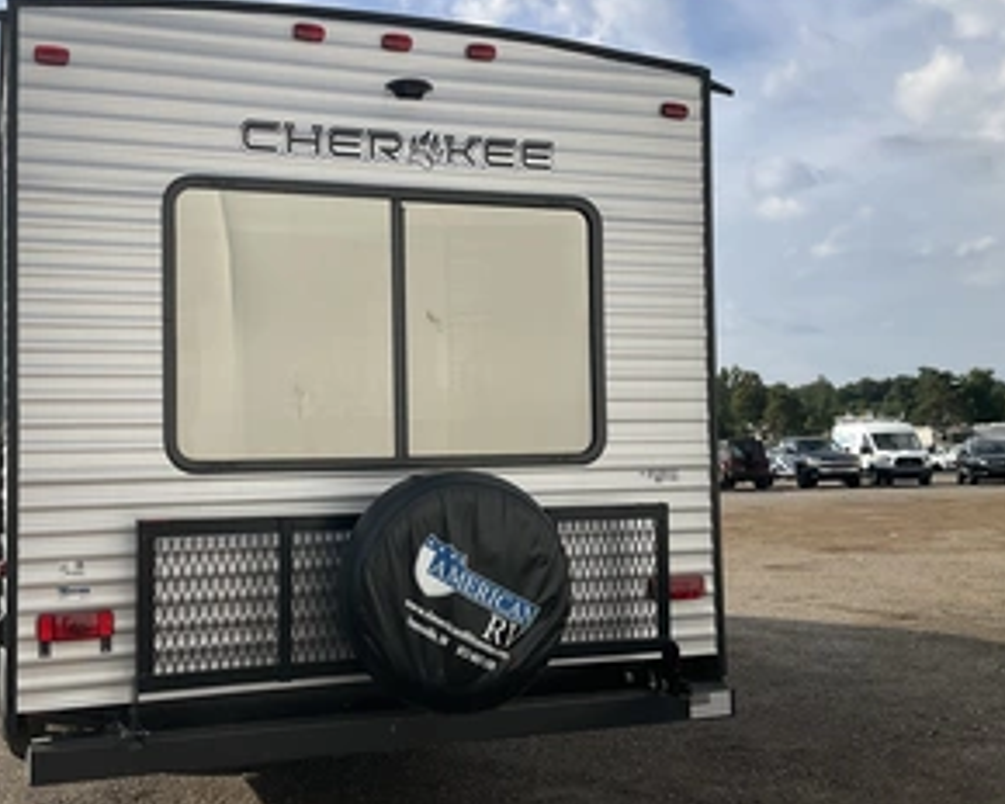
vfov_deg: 38.2
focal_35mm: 39
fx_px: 1160
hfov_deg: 46.3
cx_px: 353
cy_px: 385
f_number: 1.8
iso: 25
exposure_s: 1/2538
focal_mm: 3
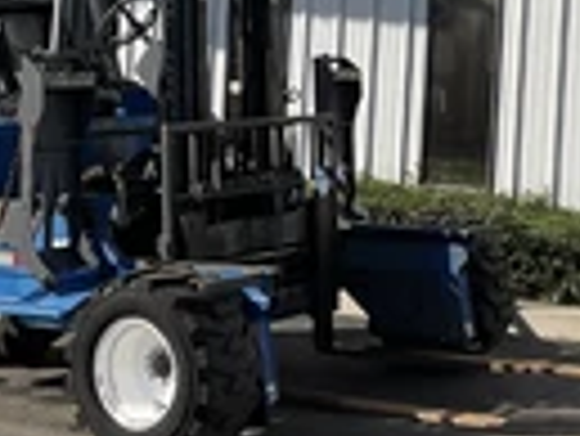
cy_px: 27
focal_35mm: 90
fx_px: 1509
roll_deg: -4.0
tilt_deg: -0.4
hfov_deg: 21.7
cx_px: 369
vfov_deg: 16.2
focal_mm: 3
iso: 16
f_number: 1.8
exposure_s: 1/2801
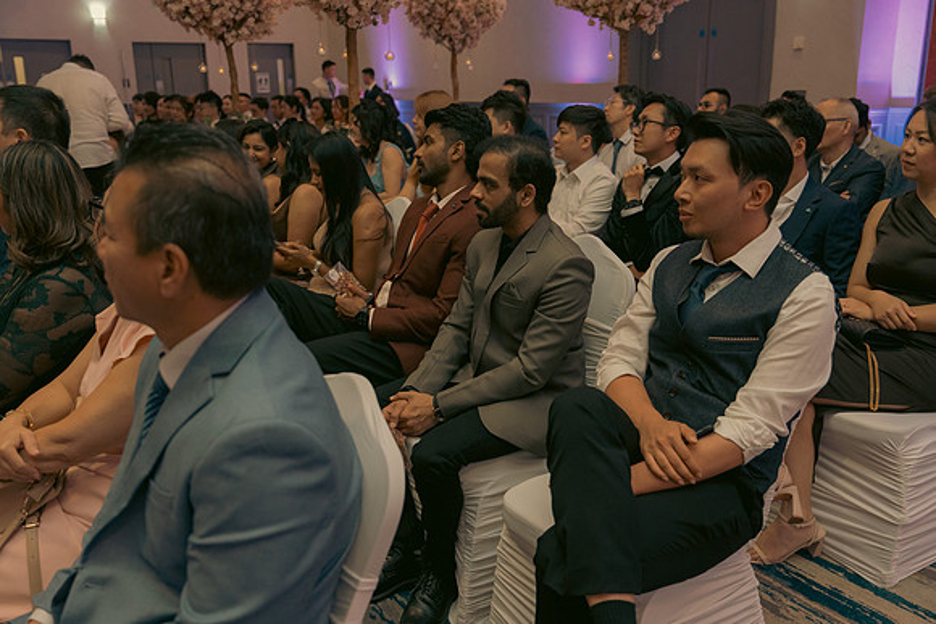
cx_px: 468
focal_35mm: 32
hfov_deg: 58.7
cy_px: 312
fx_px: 832
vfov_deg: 41.1
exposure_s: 1/160
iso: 2500
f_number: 3.5
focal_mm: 32
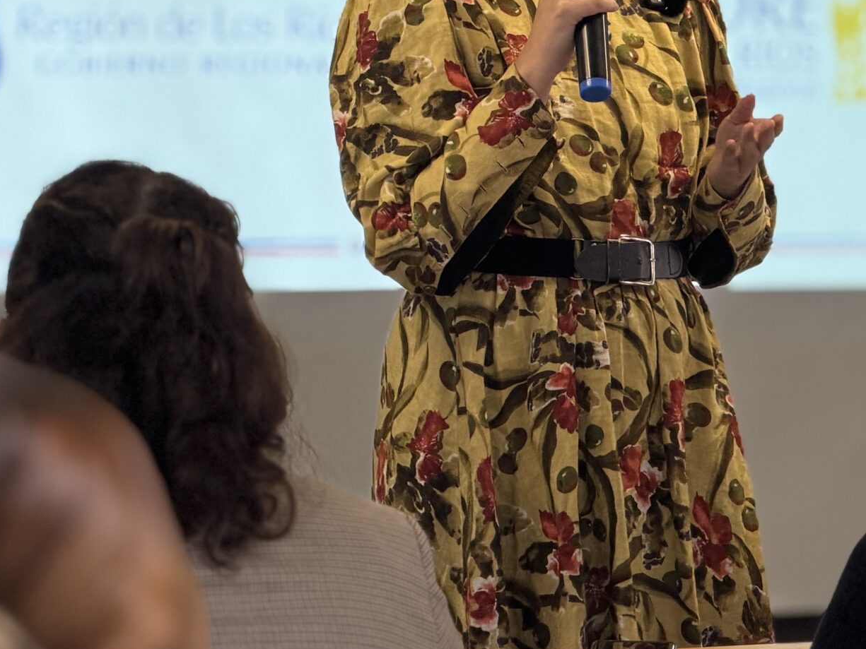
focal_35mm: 209
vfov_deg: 7.1
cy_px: 252
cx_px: 482
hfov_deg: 9.5
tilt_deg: -3.9
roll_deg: -0.2
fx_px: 5229
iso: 80
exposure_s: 1/100
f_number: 2.8
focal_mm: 16.89
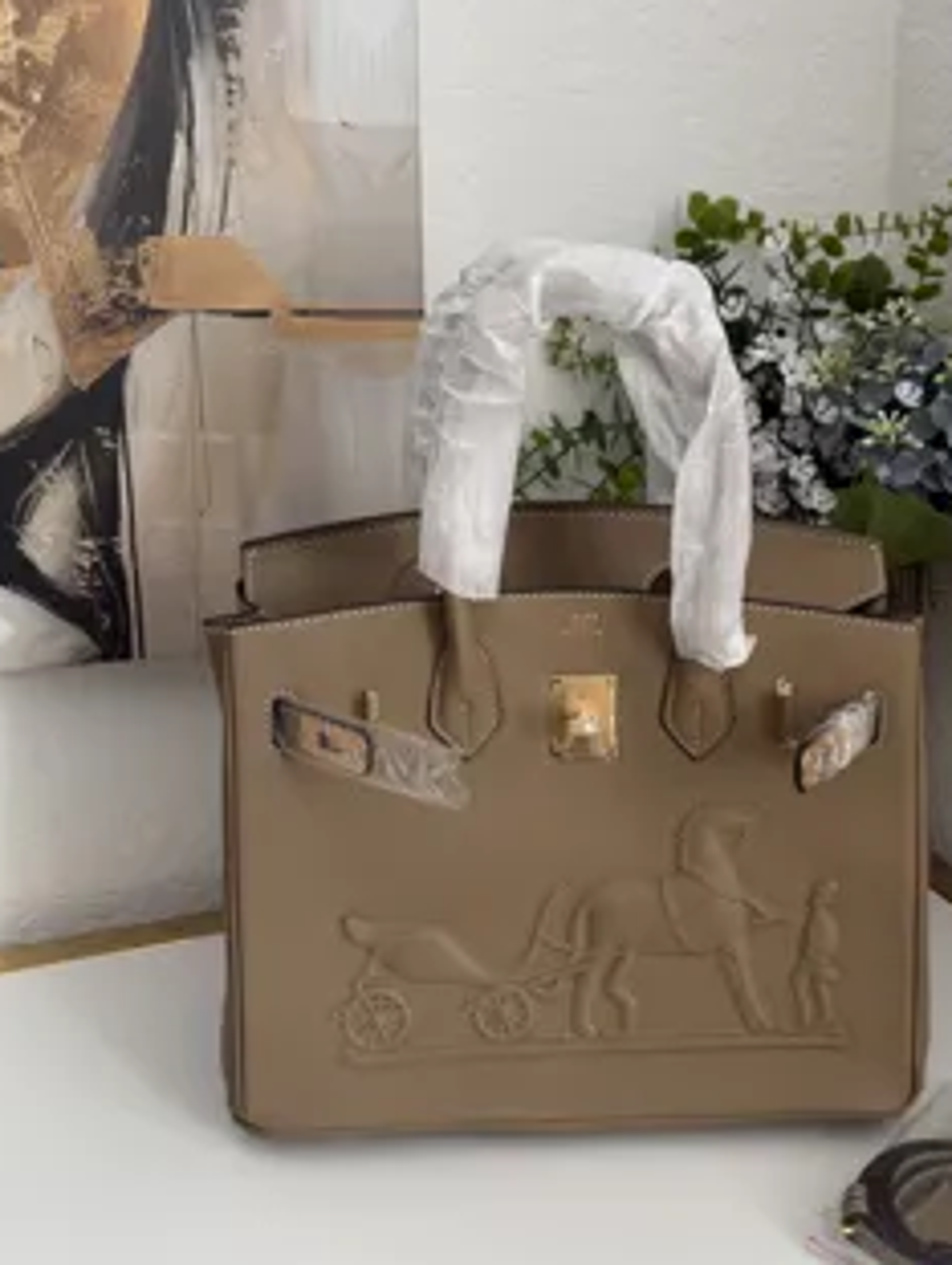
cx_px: 639
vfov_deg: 50.0
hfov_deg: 38.3
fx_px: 1354
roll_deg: -0.4
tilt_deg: -21.0
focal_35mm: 37
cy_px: 716
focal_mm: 6.76
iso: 80
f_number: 1.78
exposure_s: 1/121
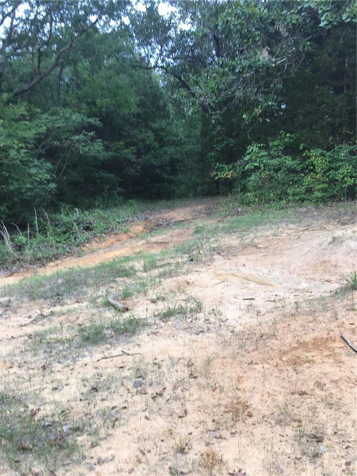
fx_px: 399
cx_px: 178
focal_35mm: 29
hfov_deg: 48.2
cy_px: 238
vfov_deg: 61.7
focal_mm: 4.15
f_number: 2.2
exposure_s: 1/60
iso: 32
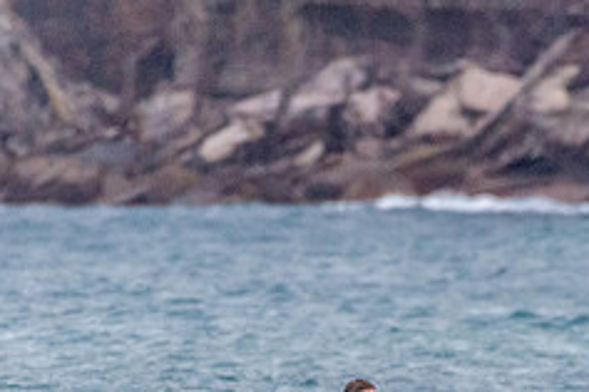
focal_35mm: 1499
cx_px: 417
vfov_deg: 0.9
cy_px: 446
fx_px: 24523
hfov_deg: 1.4
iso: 2500
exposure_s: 1/2000
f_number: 5.6
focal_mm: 500
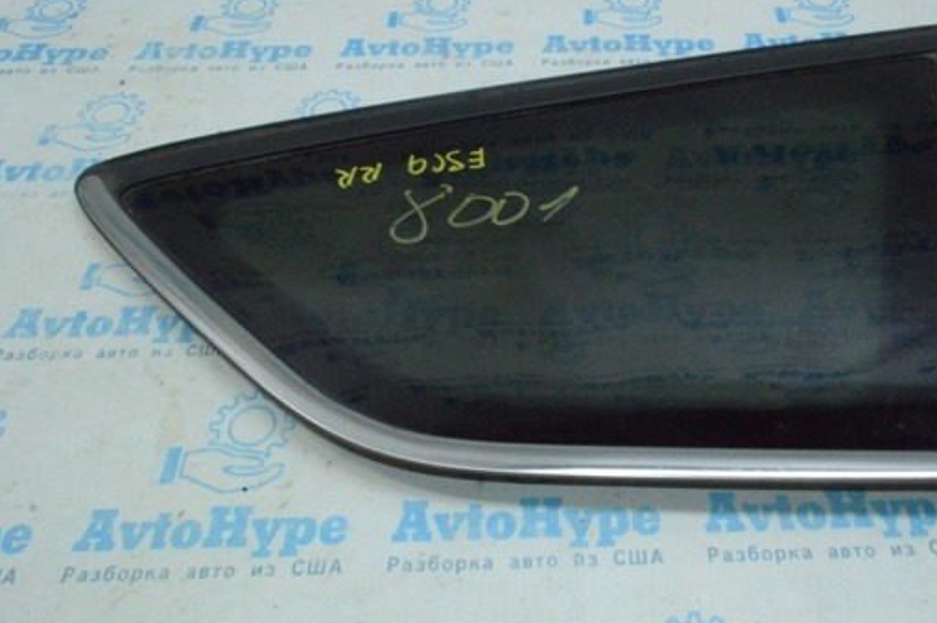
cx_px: 574
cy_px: 263
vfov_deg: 38.7
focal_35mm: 34
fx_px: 884
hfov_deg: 55.3
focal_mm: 18
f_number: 22
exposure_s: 1/60
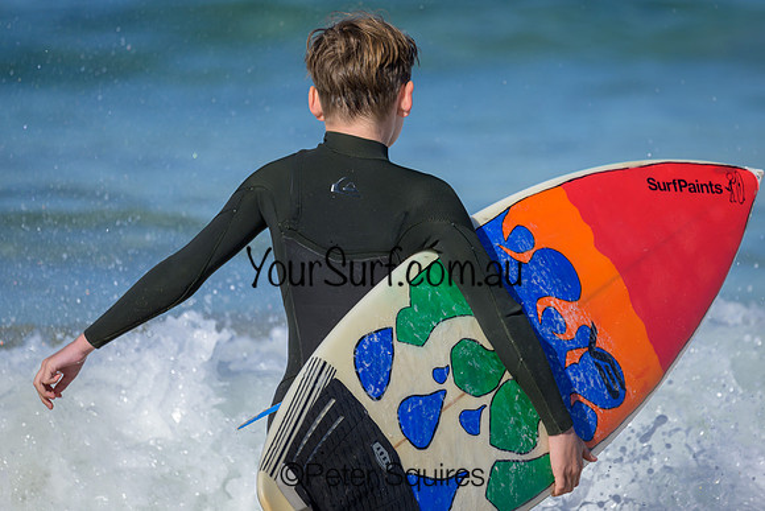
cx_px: 382
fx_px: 17003
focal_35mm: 800
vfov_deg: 1.7
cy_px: 256
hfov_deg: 2.6
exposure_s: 1/2000
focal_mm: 800
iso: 220
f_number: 6.3
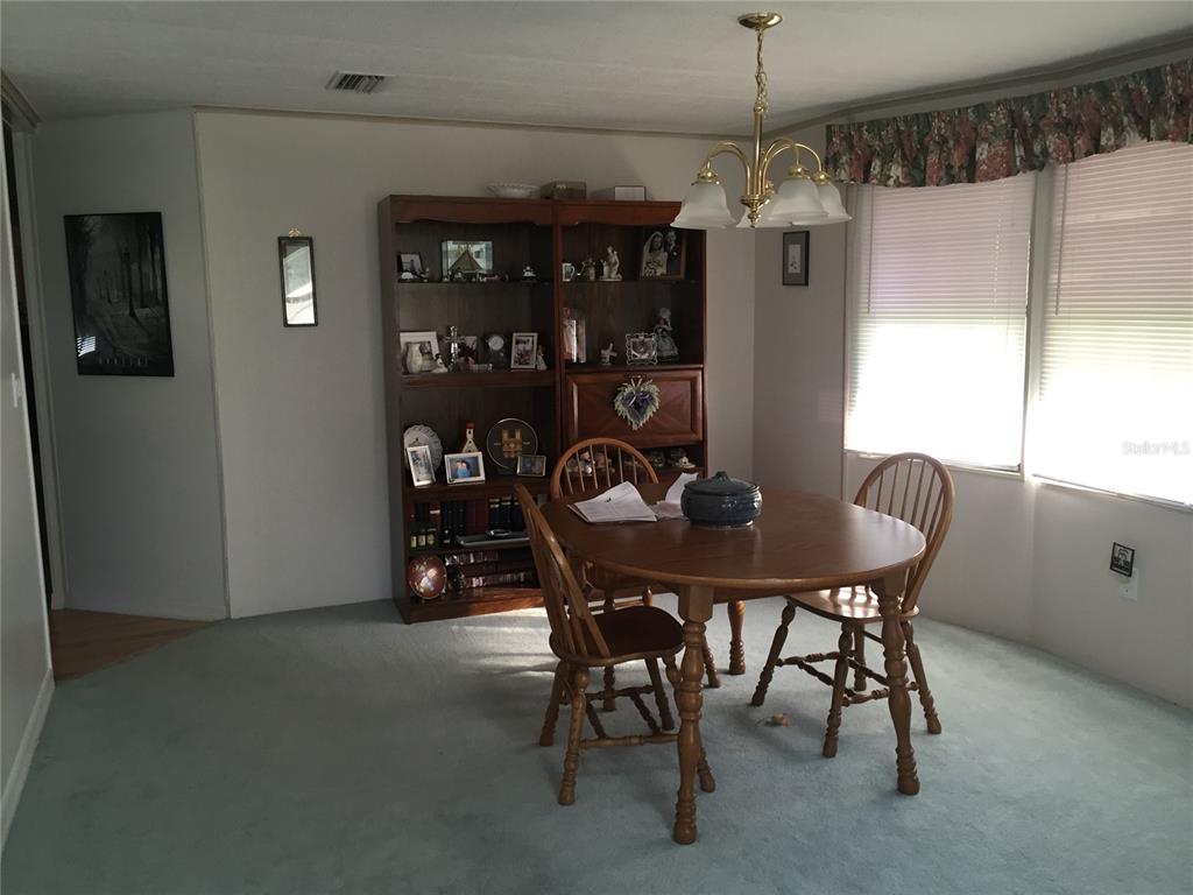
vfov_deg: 48.2
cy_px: 448
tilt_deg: -8.6
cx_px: 596
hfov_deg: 61.7
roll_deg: +0.6
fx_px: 999
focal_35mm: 29
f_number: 2.2
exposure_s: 1/30
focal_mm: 4.15
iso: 80
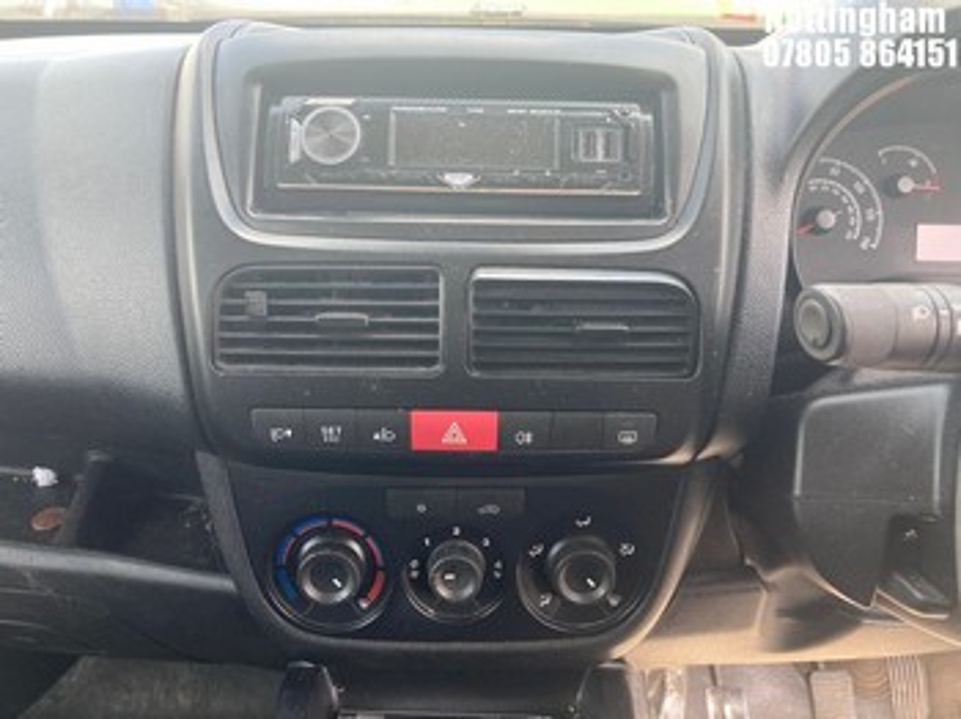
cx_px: 480
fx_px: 777
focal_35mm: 28
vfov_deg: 49.7
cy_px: 360
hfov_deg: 63.5
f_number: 1.8
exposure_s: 1/121
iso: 64
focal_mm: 3.99
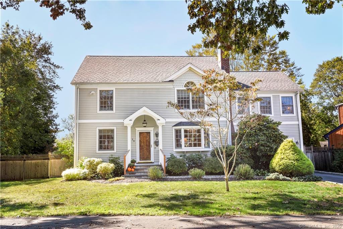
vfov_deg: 37.9
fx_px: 333
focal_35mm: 35
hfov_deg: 54.4
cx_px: 172
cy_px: 114
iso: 100
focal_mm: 35
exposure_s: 1/80
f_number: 9
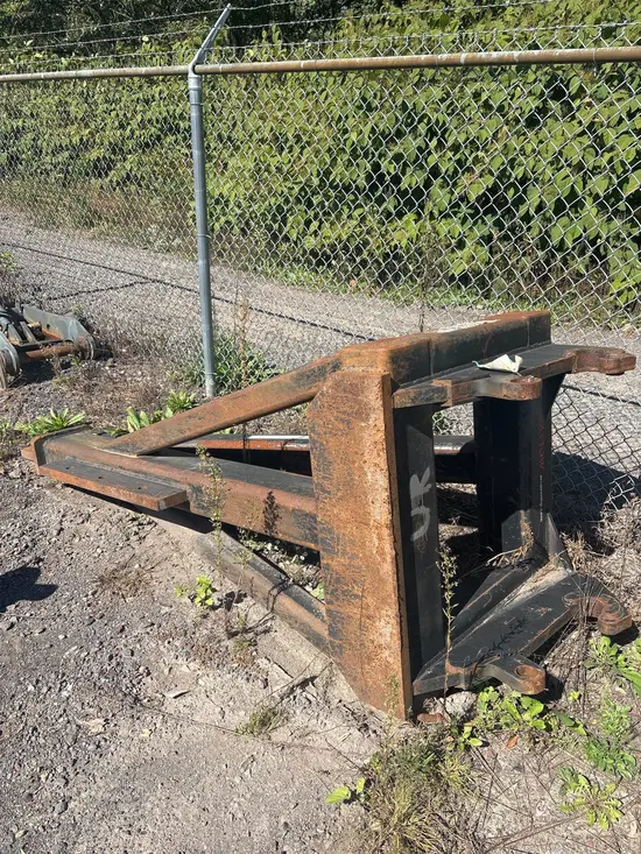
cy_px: 427
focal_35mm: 26
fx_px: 642
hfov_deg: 53.1
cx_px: 320
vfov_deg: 67.3
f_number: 1.6
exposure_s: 1/2151
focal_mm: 5.96
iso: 50
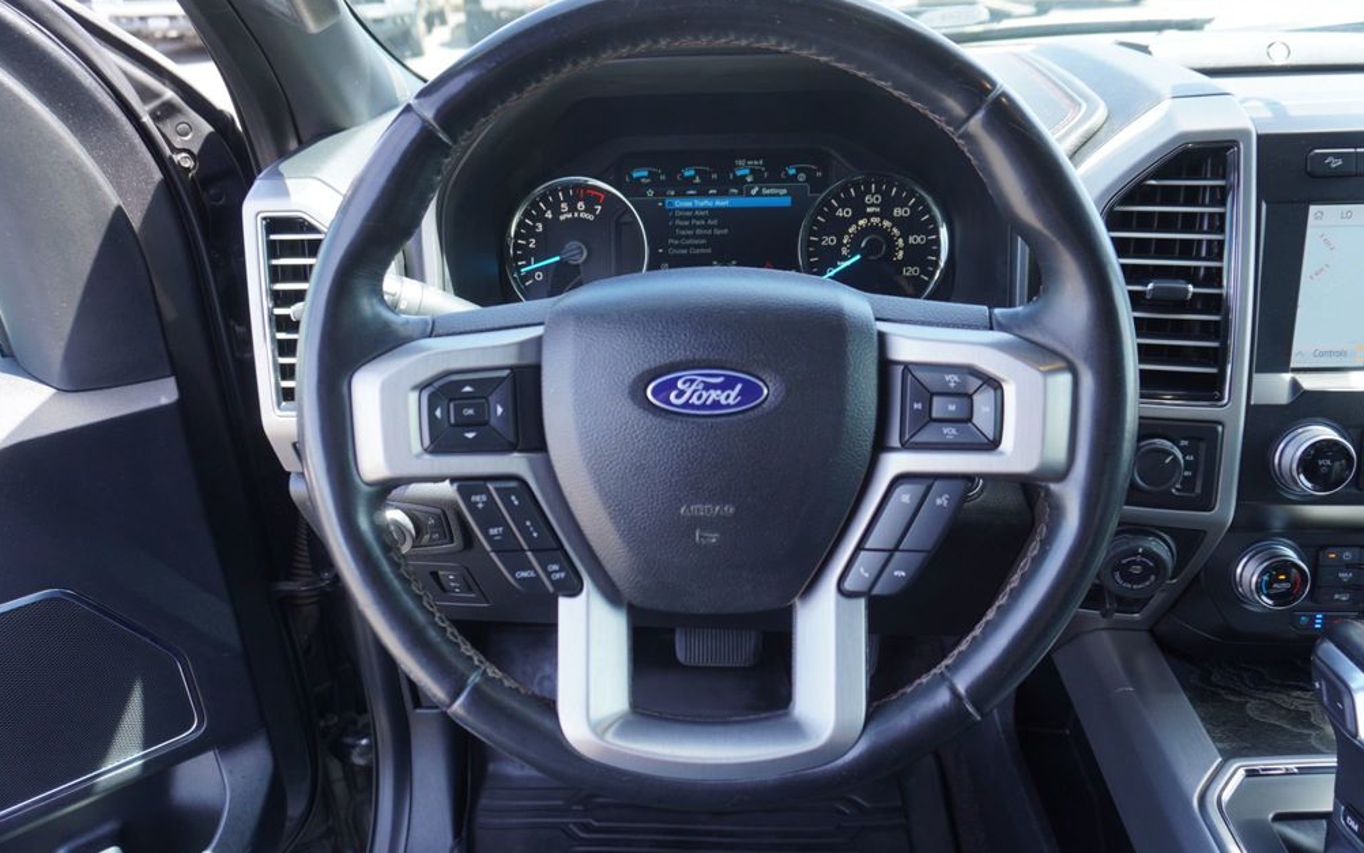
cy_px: 414
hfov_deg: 72.5
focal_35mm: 25
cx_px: 690
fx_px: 930
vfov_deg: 49.3
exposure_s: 1/60
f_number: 4
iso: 100
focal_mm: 16
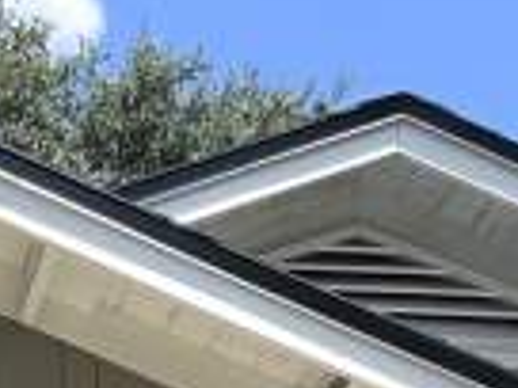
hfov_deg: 11.5
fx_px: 2559
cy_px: 989
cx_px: 15
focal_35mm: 171
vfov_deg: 7.9
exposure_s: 1/2538
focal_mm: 3
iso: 16
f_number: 1.8
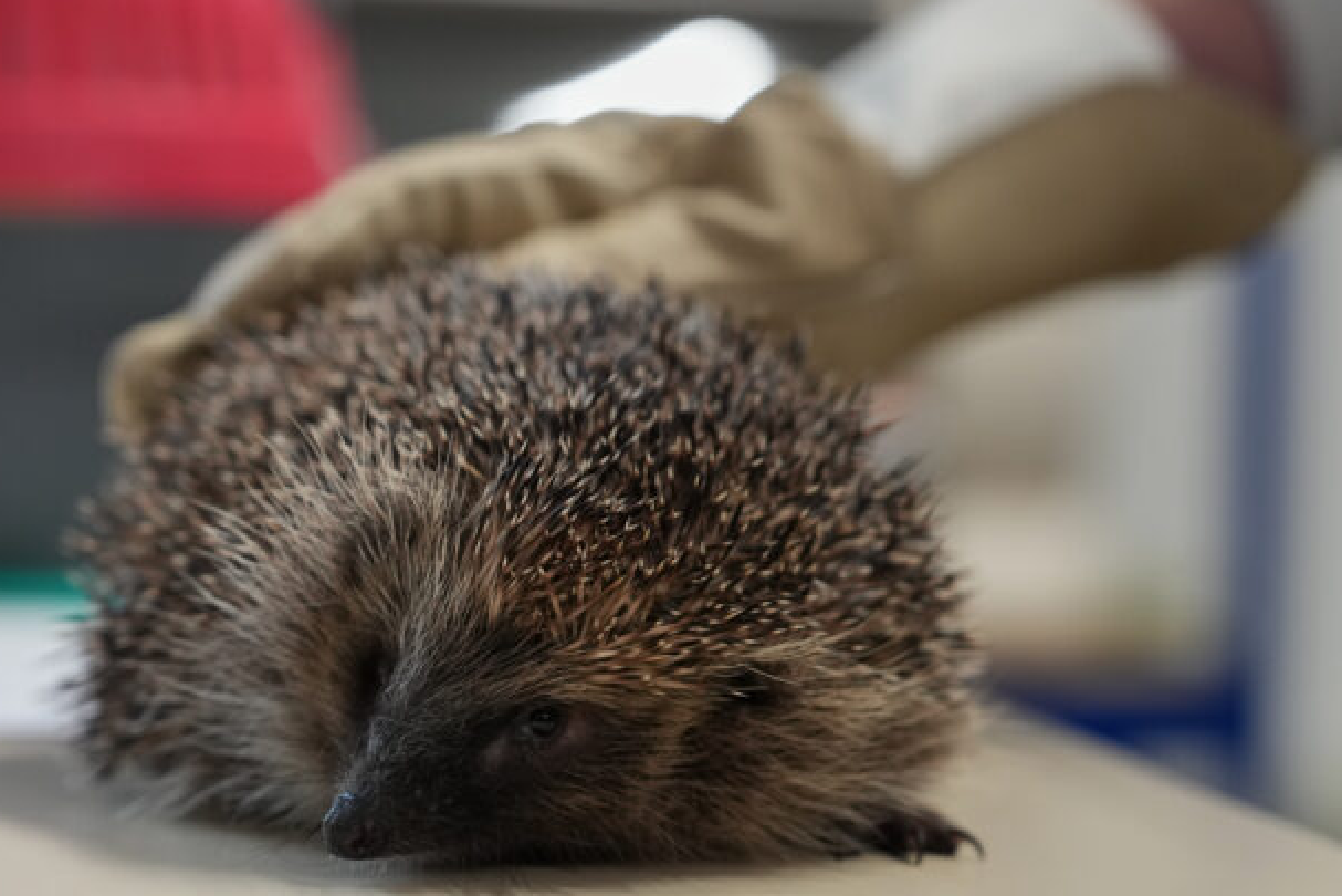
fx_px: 4250
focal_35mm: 114
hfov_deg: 17.9
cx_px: 657
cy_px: 489
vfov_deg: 12.0
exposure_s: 1/250
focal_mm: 69
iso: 1250
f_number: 2.8
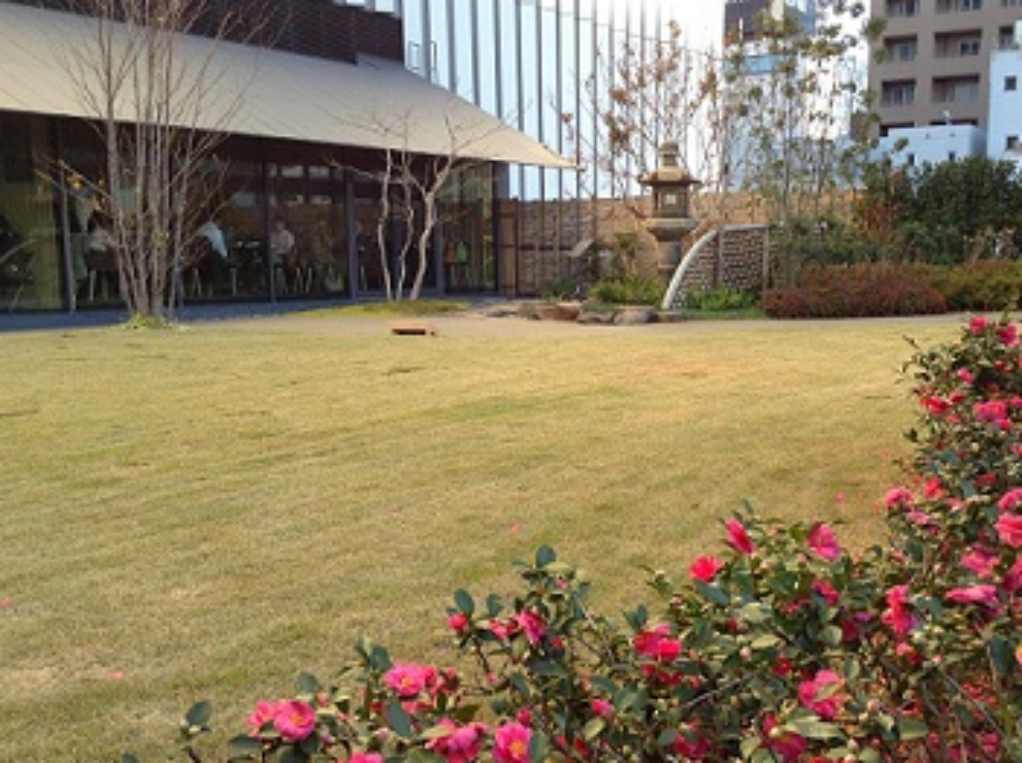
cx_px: 617
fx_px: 1208
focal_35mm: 41
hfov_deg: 45.6
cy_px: 448
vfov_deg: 34.9
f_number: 2.4
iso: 32
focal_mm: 3.3
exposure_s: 1/120
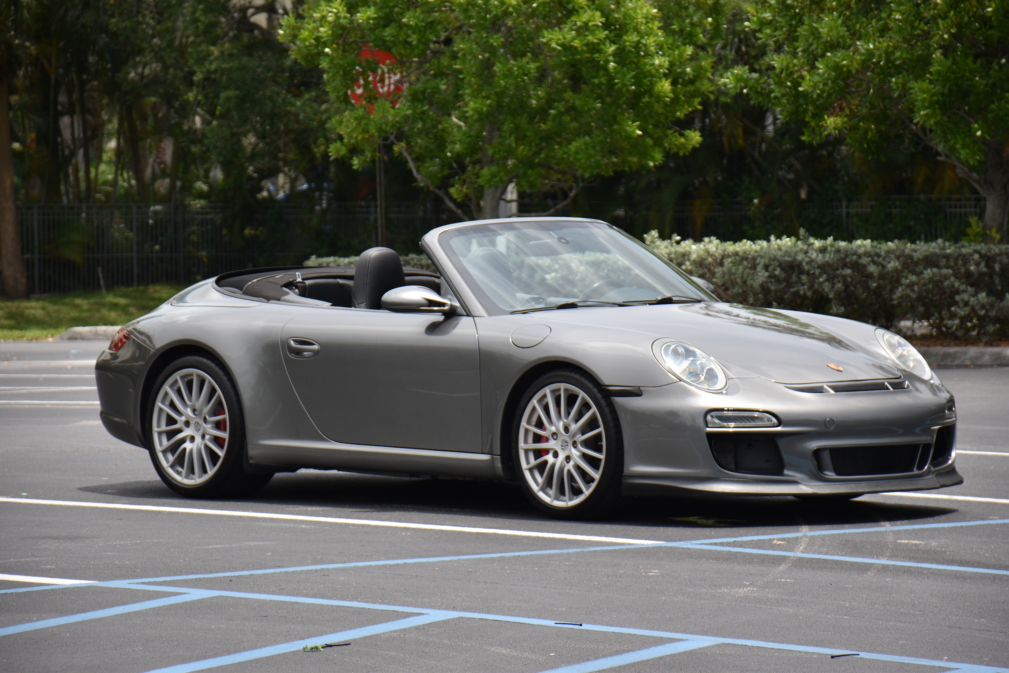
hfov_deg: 11.2
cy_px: 336
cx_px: 504
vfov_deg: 7.5
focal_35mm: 183
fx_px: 5129
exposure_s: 1/400
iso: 200
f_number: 5.6
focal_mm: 122
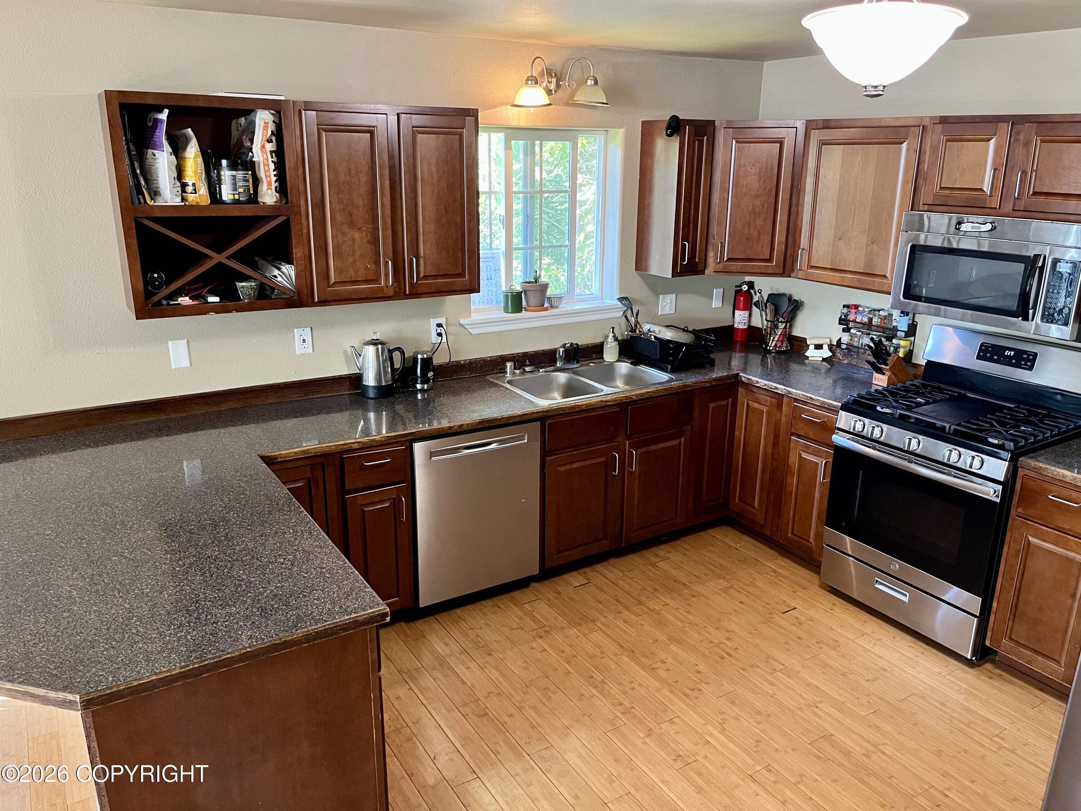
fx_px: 812
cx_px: 540
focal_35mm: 26
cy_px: 406
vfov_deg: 53.1
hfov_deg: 67.3
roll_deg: -0.4
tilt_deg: -17.8
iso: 400
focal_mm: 5.1
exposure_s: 1/60
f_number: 1.6
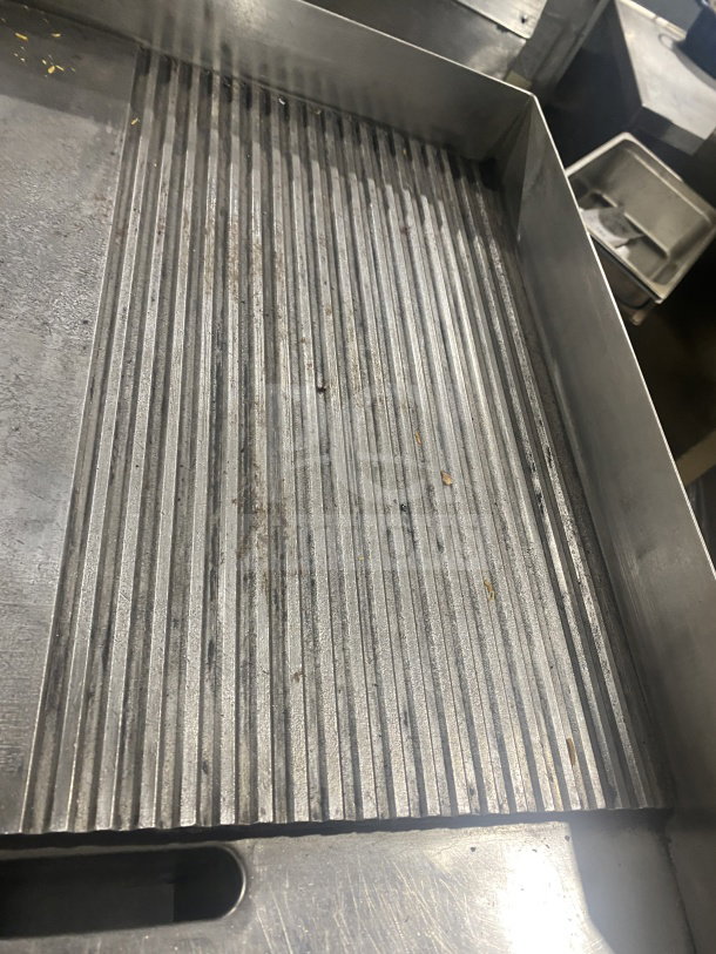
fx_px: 717
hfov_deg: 53.1
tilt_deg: -45.4
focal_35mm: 26
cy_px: 477
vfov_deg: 67.3
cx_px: 358
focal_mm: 4.25
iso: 200
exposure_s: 1/60
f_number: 1.8
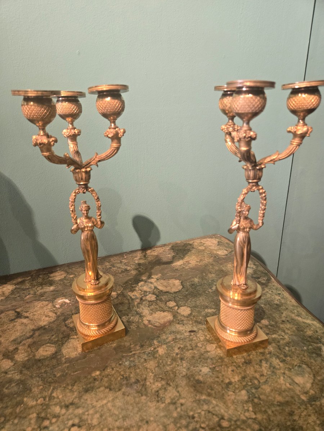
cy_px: 216
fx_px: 287
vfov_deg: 73.9
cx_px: 162
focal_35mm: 23
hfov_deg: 58.9
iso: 500
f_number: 1.8
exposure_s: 1/100
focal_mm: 5.4
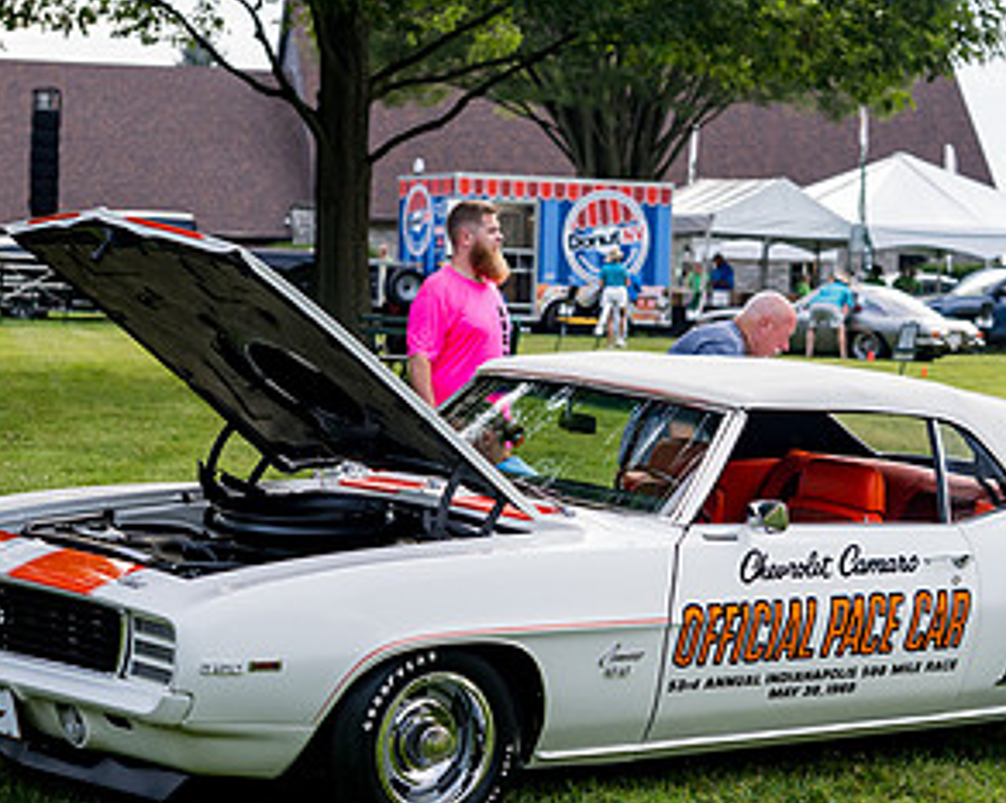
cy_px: 506
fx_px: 3004
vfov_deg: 15.2
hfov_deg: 19.0
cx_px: 576
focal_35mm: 101
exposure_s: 1/160
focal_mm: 50
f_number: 3.2
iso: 500
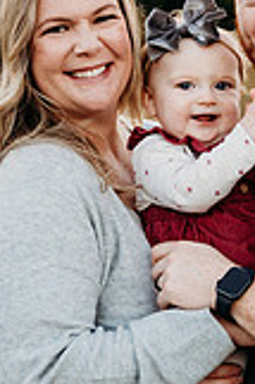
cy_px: 155
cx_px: 186
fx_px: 1757
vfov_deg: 12.5
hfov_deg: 8.3
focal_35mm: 165
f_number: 2.8
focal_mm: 59
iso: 640
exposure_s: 1/640
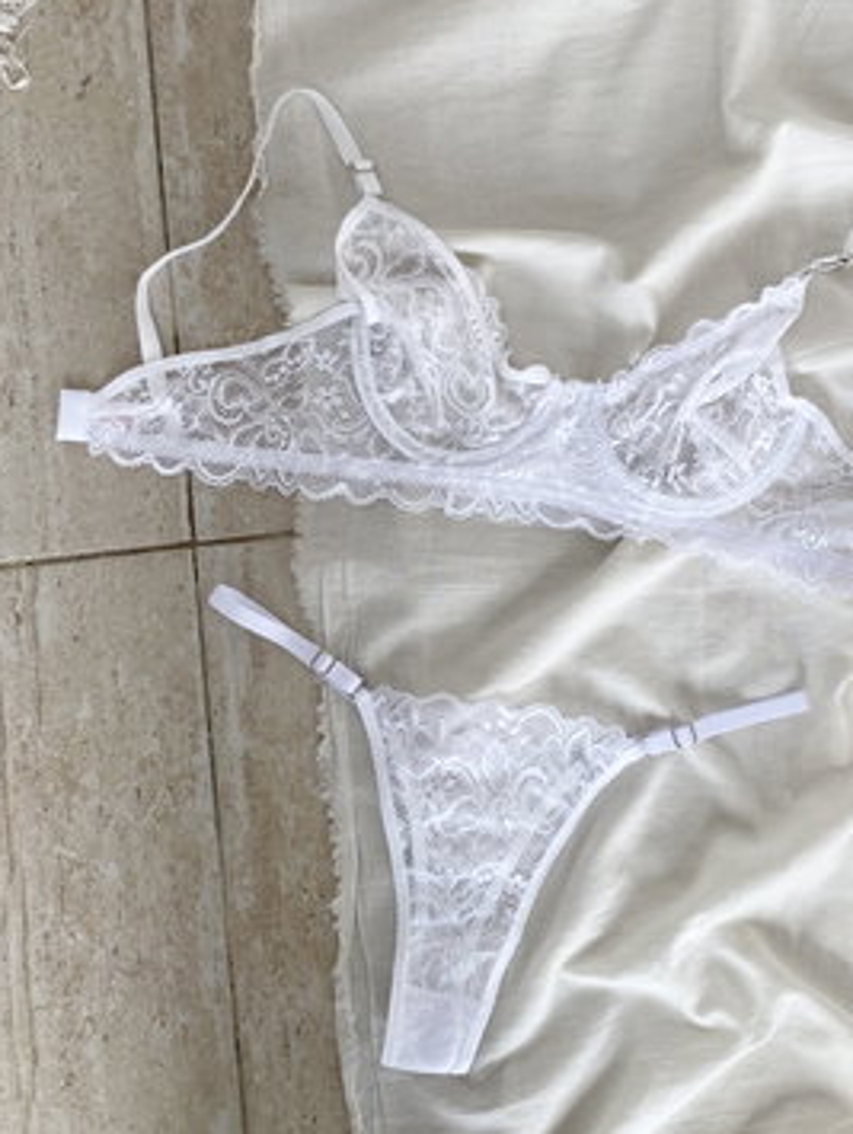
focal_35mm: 39
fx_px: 1279
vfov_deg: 47.4
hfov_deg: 36.5
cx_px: 572
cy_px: 433
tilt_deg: -84.3
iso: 32
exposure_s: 1/236
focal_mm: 4.25
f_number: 1.8
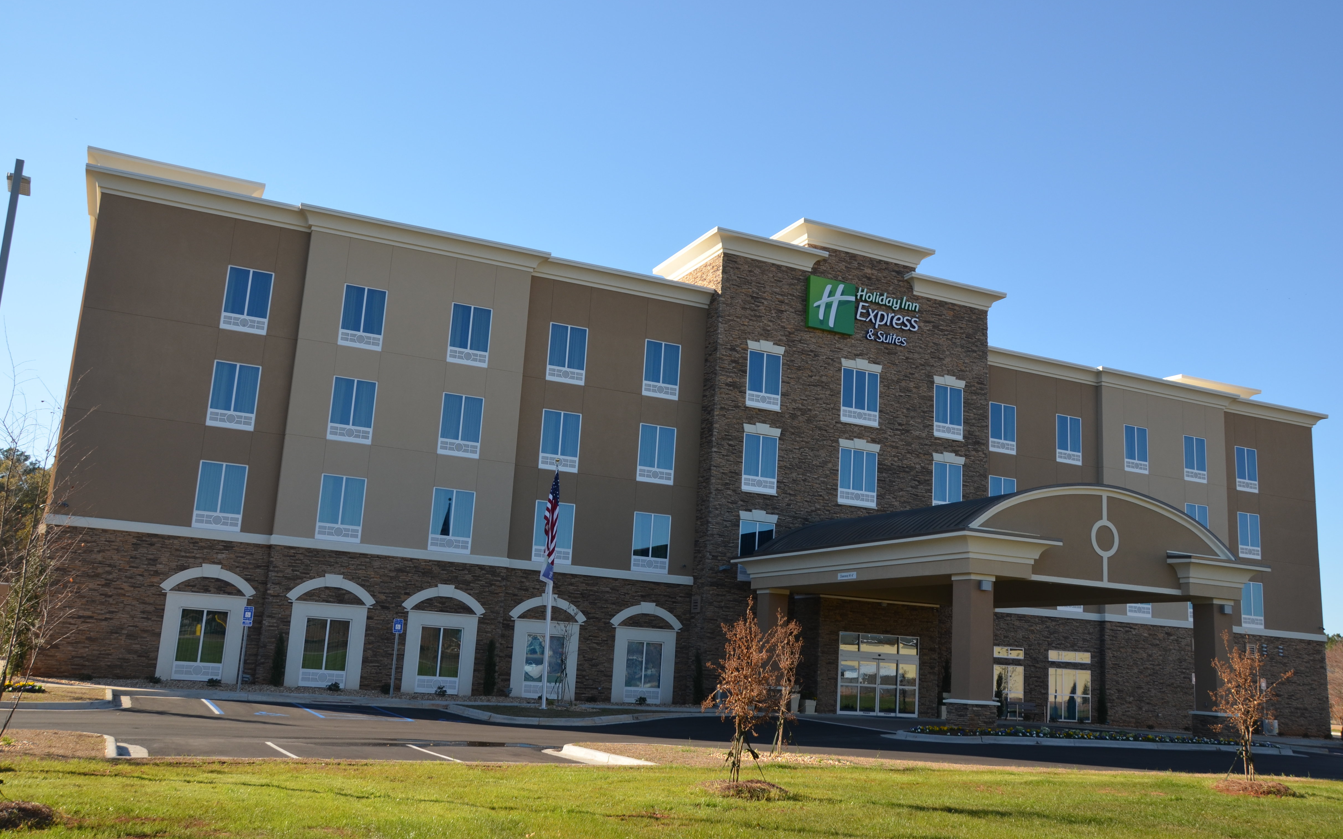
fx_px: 1244
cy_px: 401
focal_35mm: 34
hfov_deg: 56.7
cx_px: 677
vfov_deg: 37.3
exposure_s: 1/250
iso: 180
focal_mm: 22
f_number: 8
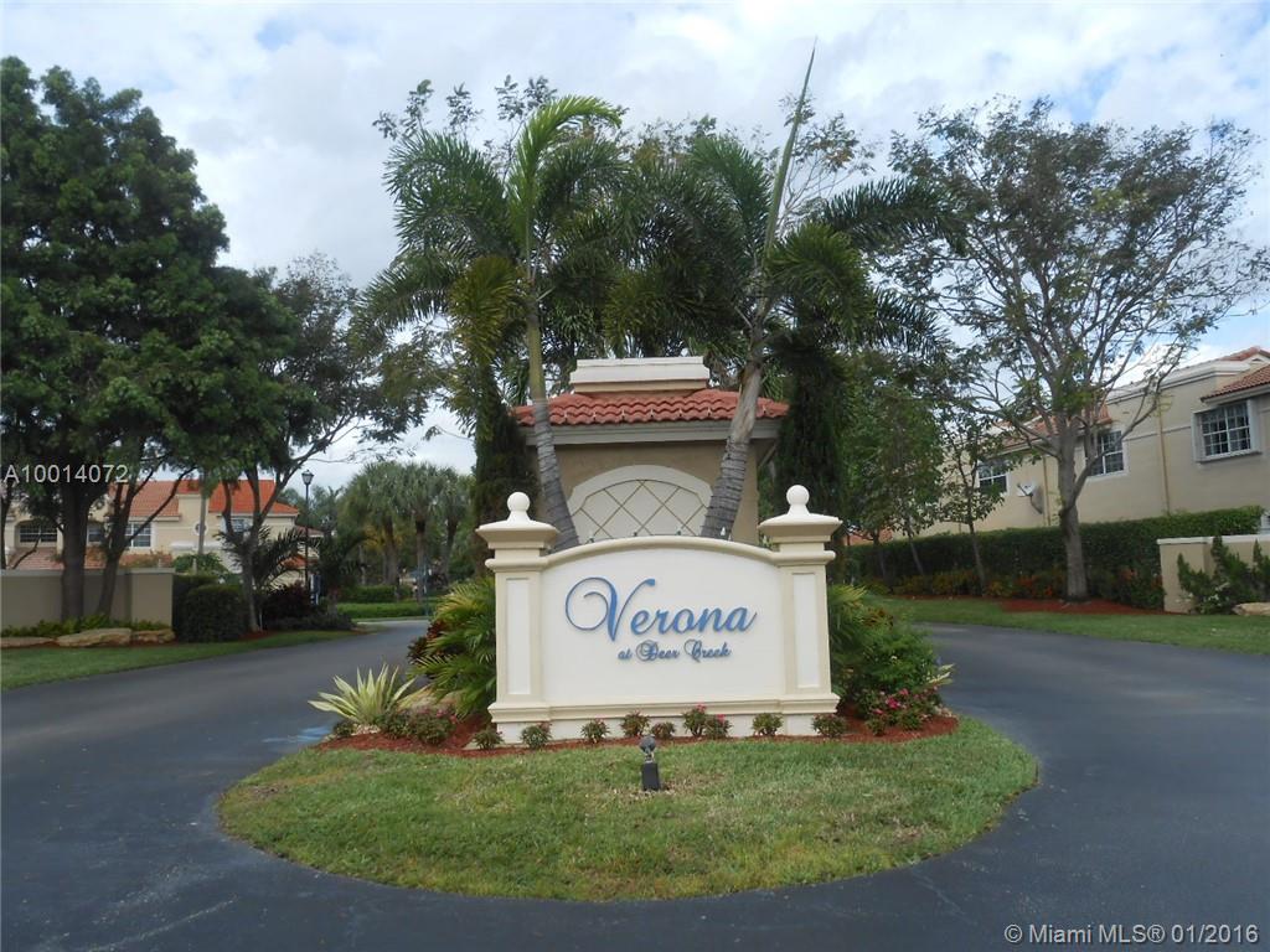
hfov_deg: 60.0
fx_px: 1101
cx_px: 635
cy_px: 476
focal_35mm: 30
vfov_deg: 46.8
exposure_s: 1/500
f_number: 3.8
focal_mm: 5.3
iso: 80
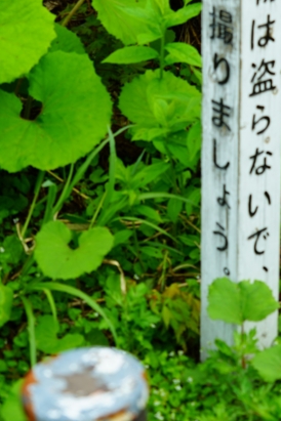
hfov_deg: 12.3
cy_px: 62
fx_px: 1300
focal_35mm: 111
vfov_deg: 18.2
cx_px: 241
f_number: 5.6
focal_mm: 57
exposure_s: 1/90
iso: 100
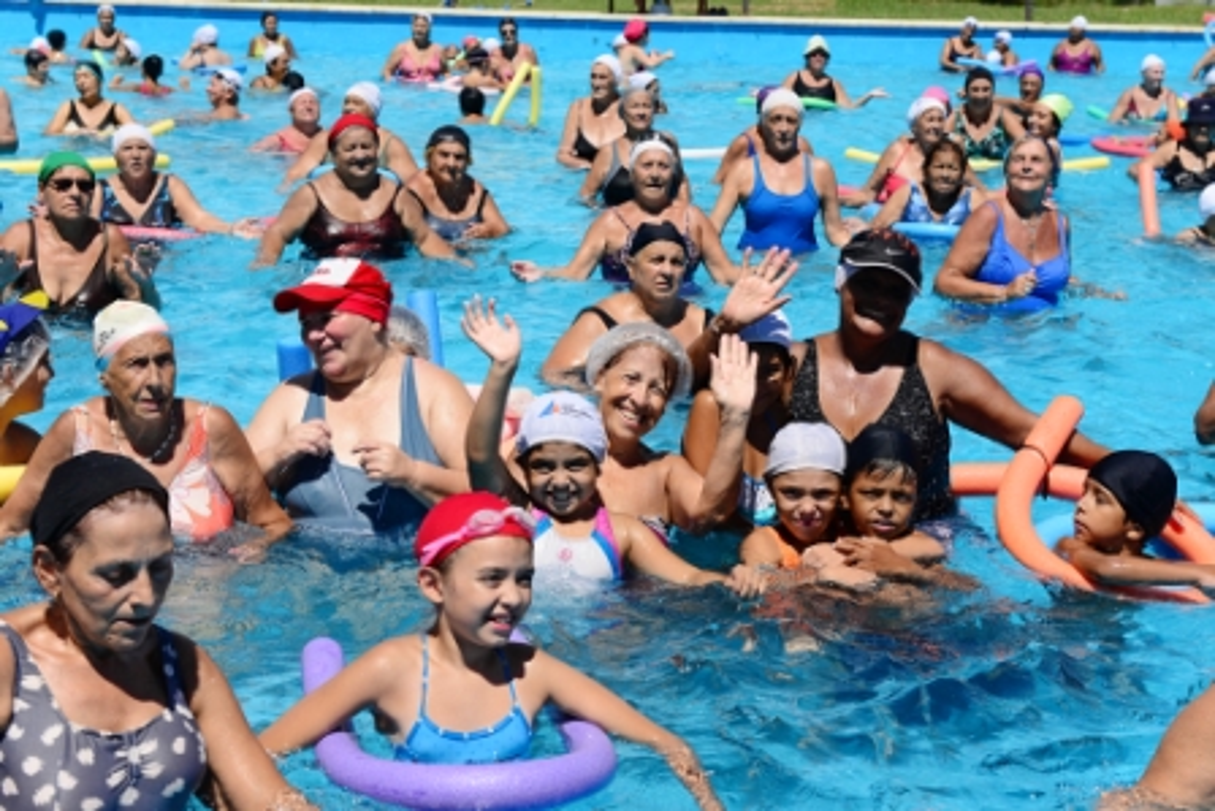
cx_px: 608
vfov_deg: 19.5
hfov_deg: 28.8
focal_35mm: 70
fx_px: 2363
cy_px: 406
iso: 320
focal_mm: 70
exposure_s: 1/1000
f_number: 10
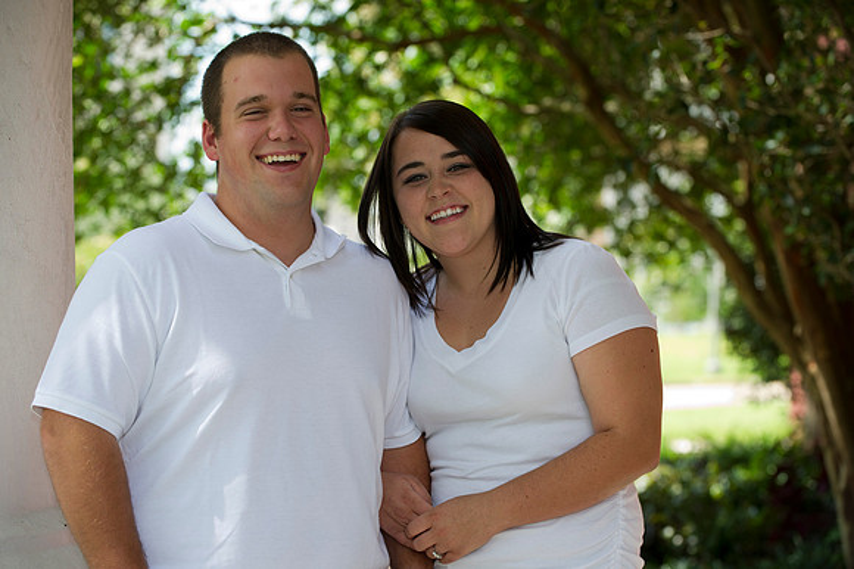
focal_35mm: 105
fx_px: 2489
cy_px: 284
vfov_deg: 13.0
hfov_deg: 19.5
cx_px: 427
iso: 200
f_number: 4.5
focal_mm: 105
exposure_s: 1/125
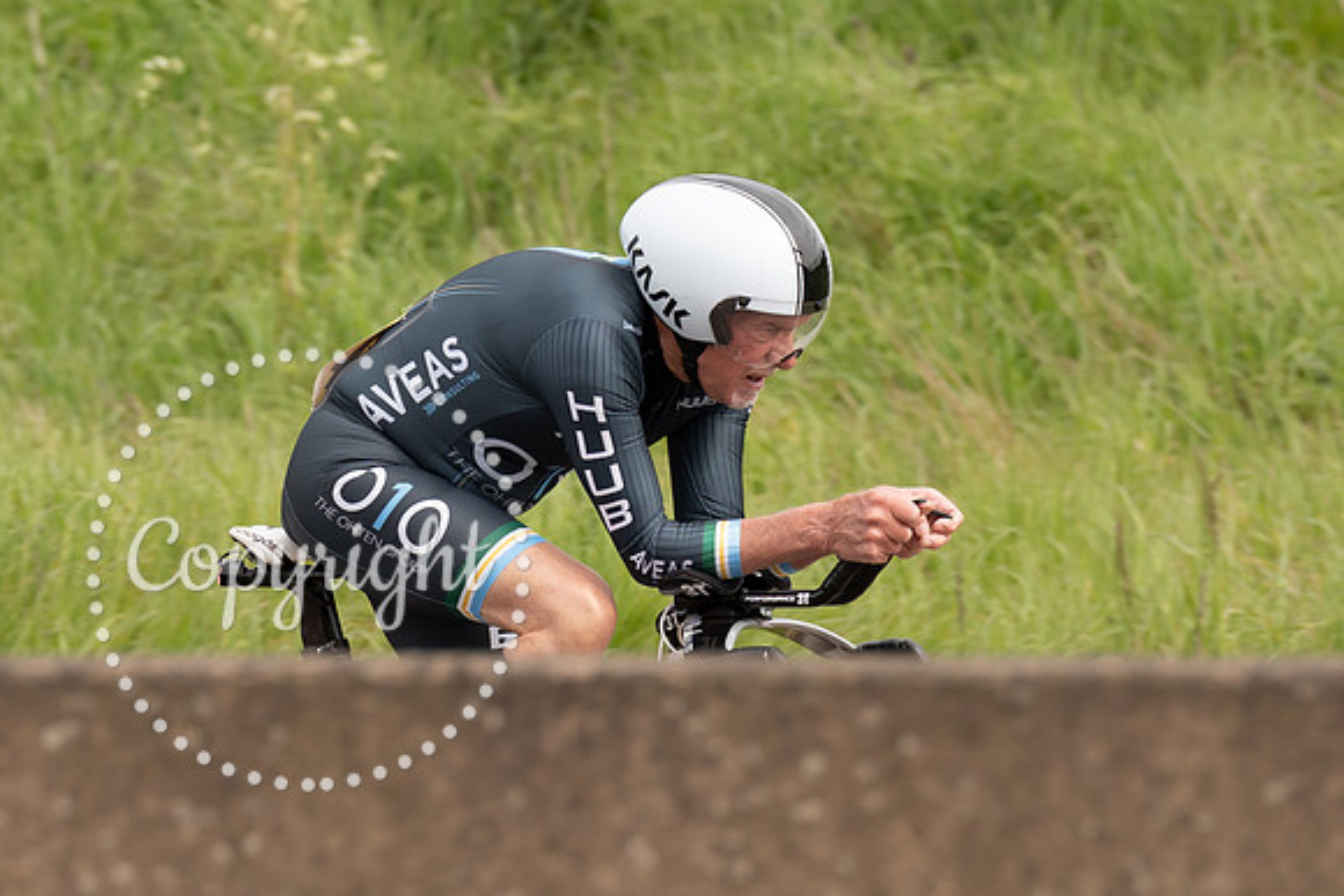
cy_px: 409
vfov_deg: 2.6
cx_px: 619
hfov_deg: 3.8
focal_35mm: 538
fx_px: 20072
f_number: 4
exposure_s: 1/800
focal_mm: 200
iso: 160
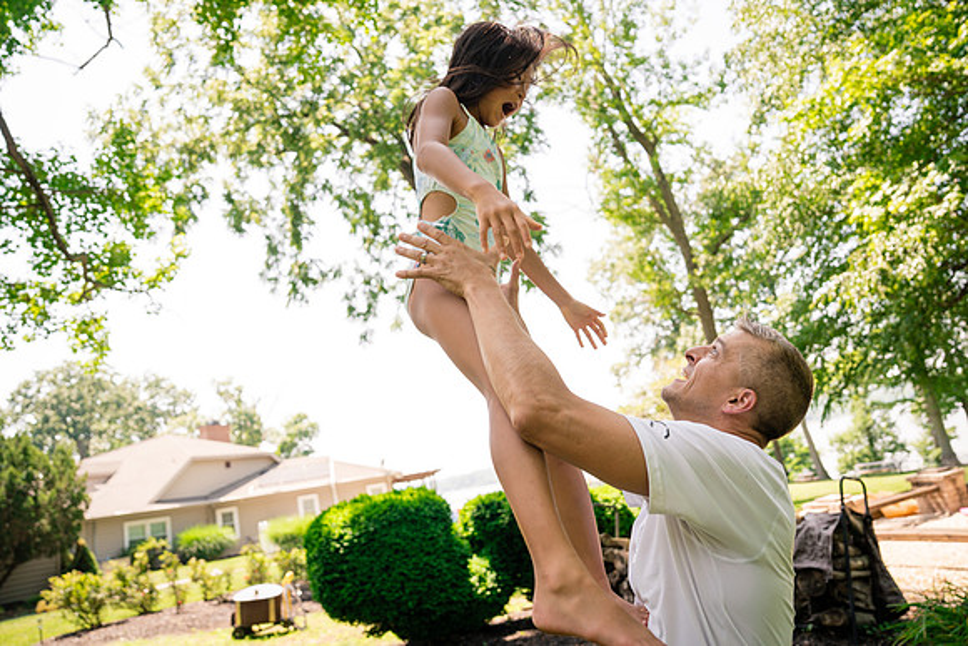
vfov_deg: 53.2
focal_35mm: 24
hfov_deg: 73.7
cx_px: 484
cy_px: 323
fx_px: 645
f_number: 2.8
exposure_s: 1/640
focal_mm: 24
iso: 250
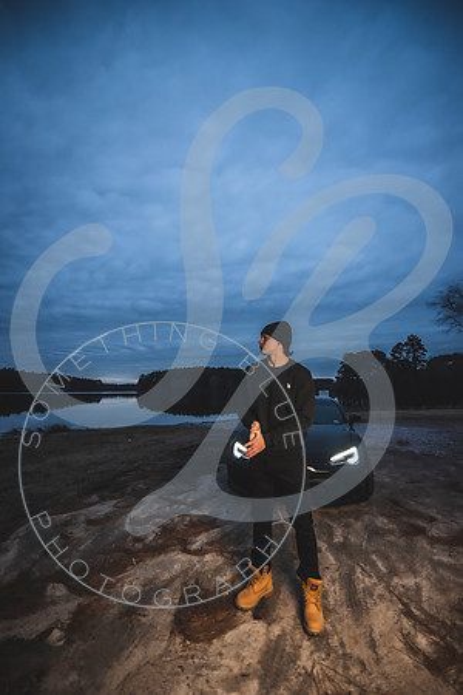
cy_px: 348
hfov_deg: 81.2
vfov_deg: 104.3
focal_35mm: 14
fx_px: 270
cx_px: 232
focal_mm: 14
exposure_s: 1/200
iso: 1000
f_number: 2.8
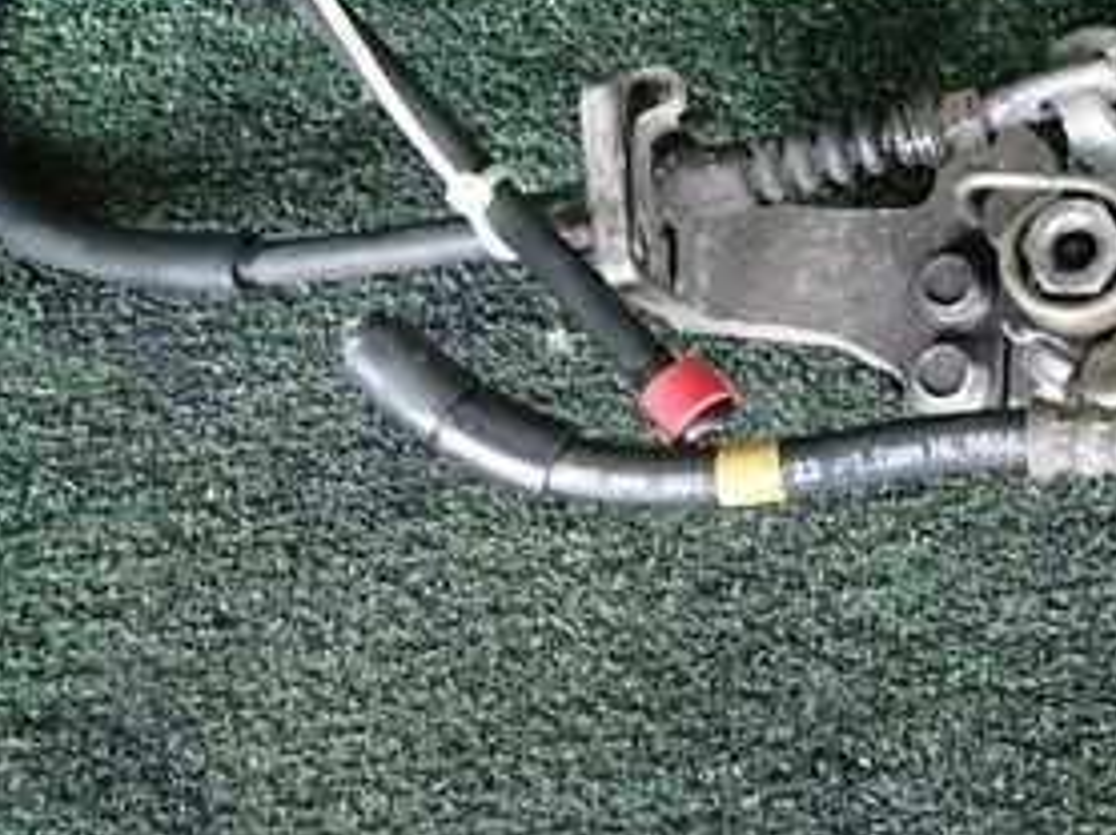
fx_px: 1739
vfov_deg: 26.1
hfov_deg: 33.8
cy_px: 76
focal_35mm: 54
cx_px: 988
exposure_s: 1/30
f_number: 2
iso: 400
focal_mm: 4.5
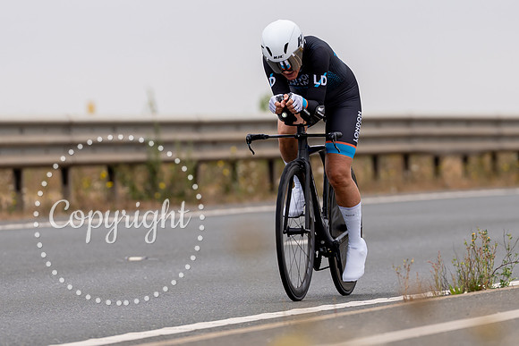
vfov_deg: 3.3
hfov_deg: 4.9
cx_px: 309
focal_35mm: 418
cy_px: 130
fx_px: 6022
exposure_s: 1/800
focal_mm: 200
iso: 100
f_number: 3.2
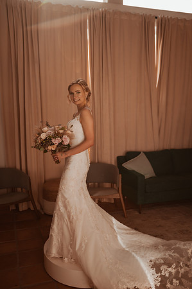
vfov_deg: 54.5
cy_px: 144
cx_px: 96
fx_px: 281
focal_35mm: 35
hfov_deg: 37.8
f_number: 1.8
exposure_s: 1/1600
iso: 320
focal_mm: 35
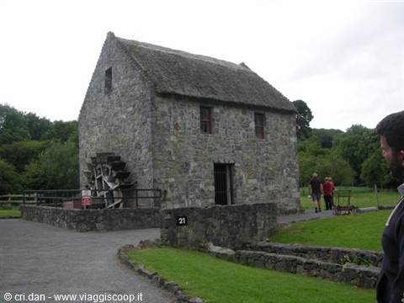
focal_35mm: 36
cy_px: 152
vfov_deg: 39.7
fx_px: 420
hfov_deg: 51.4
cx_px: 202
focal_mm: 7.5
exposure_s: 1/196
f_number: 4.8
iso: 64
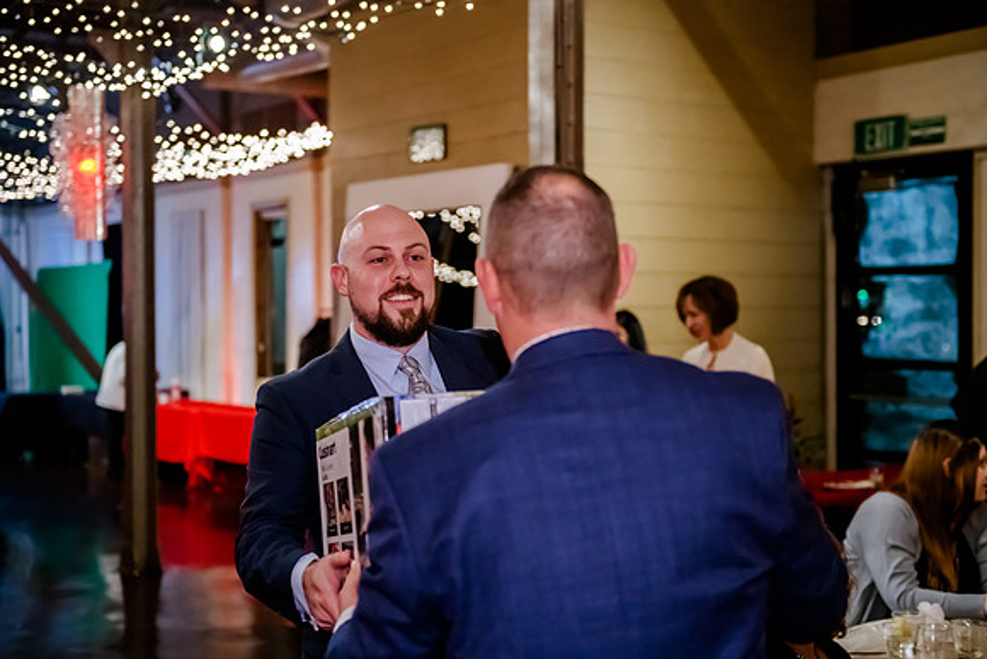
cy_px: 329
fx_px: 1554
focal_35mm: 57
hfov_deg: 35.2
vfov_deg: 23.9
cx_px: 485
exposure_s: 1/160
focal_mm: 55
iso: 5000
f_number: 2.8
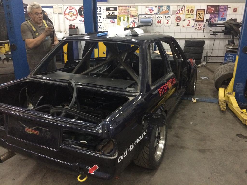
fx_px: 207
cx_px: 124
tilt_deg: -17.6
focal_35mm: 29
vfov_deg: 48.2
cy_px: 92
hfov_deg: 61.7
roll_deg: +0.8
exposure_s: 1/15
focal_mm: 4.15
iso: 320
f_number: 2.2
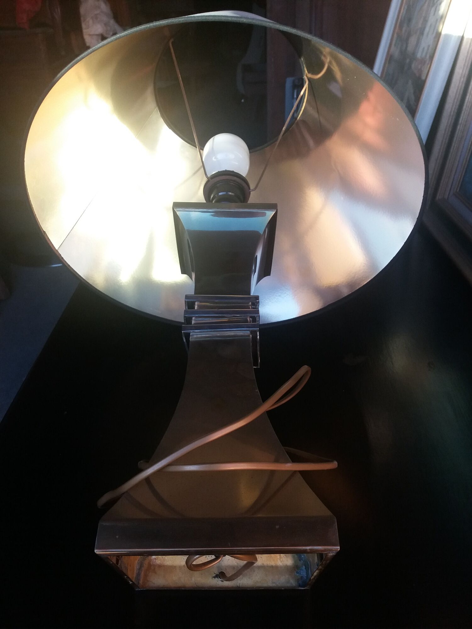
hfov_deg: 49.7
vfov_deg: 63.4
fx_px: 509
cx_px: 236
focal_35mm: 28
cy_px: 314
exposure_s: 1/120
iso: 80
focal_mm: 3.7
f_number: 1.9
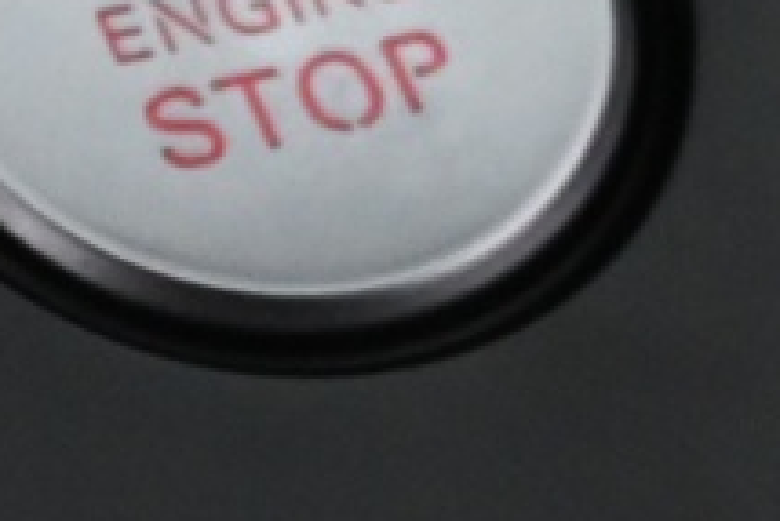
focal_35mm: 369
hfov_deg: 5.6
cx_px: 477
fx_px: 7993
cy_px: 1308
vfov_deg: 3.7
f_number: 5
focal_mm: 32.5
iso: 2200
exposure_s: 1/50
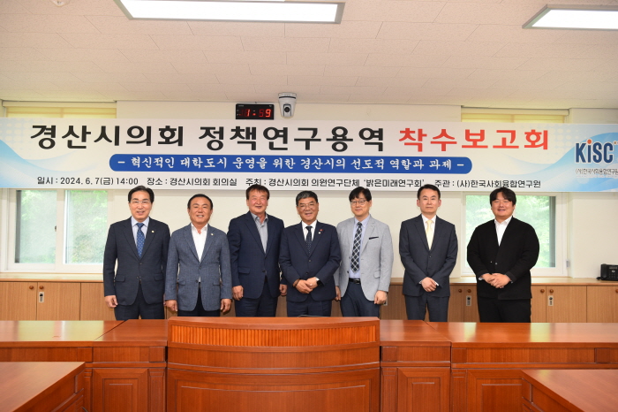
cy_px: 206
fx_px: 549
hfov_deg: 58.7
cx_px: 309
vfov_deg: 41.1
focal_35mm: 32
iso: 800
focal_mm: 32
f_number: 4.5
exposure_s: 1/80
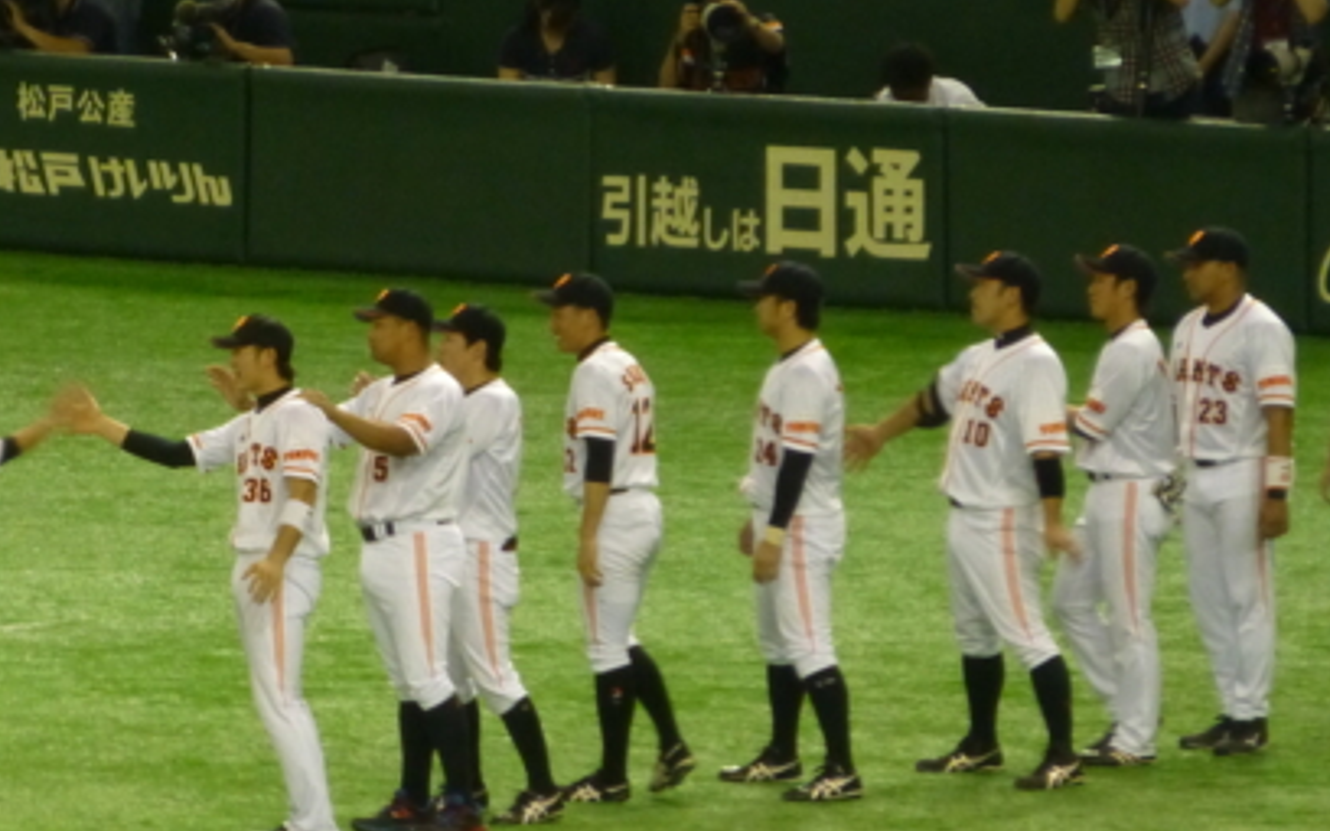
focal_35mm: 803
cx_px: 62
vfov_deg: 1.6
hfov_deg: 2.6
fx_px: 29106
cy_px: 466
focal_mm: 68.9
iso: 400
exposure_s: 1/40
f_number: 5.9
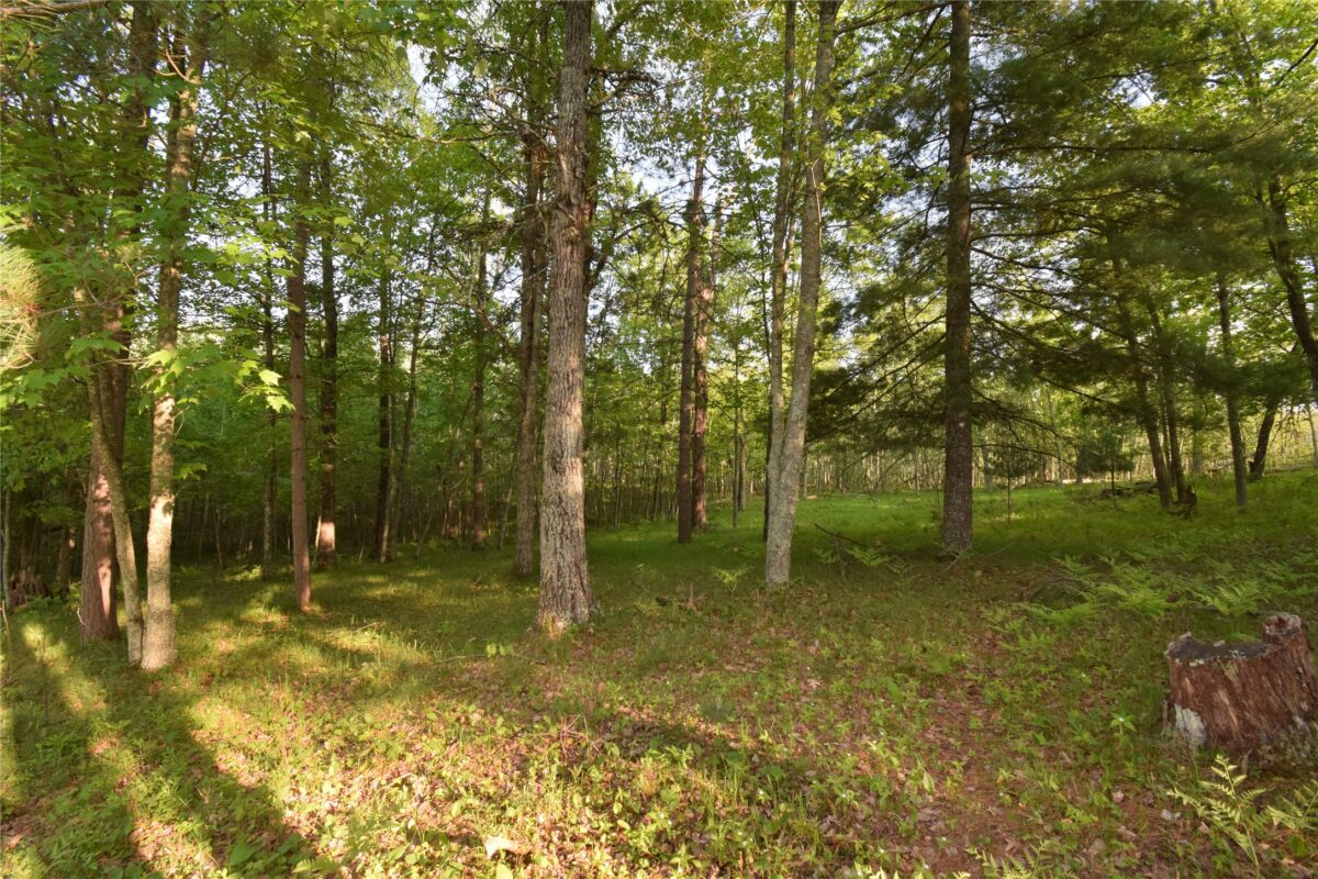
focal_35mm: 15
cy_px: 440
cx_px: 659
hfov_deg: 100.4
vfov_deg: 77.3
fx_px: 549
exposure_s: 1/60
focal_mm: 10
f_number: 11
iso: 320
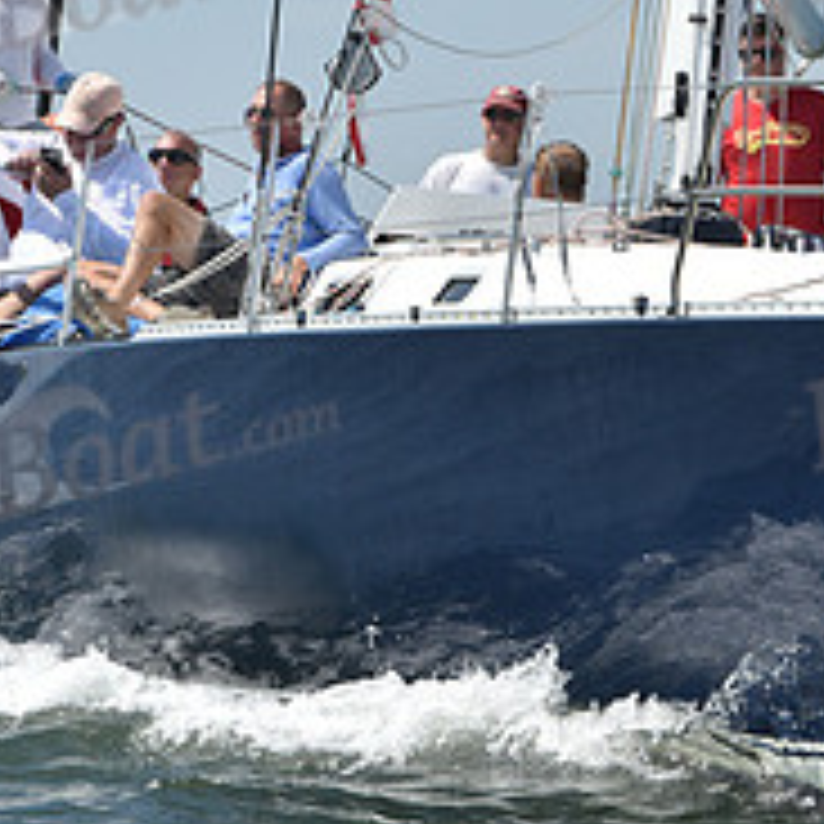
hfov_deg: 3.4
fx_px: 13789
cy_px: 182
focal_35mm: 512
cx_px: 576
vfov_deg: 3.4
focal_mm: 190
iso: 250
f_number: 8
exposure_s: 1/1250
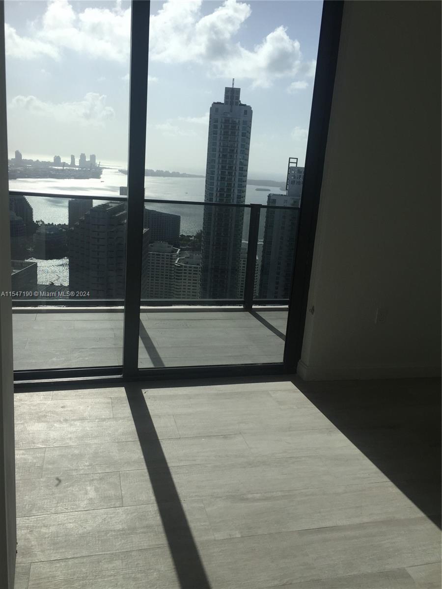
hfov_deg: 48.2
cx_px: 221
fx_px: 494
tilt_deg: -13.0
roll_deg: -5.5
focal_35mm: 29
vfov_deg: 61.7
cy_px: 294
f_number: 2.2
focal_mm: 4.15
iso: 32
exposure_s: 1/2475
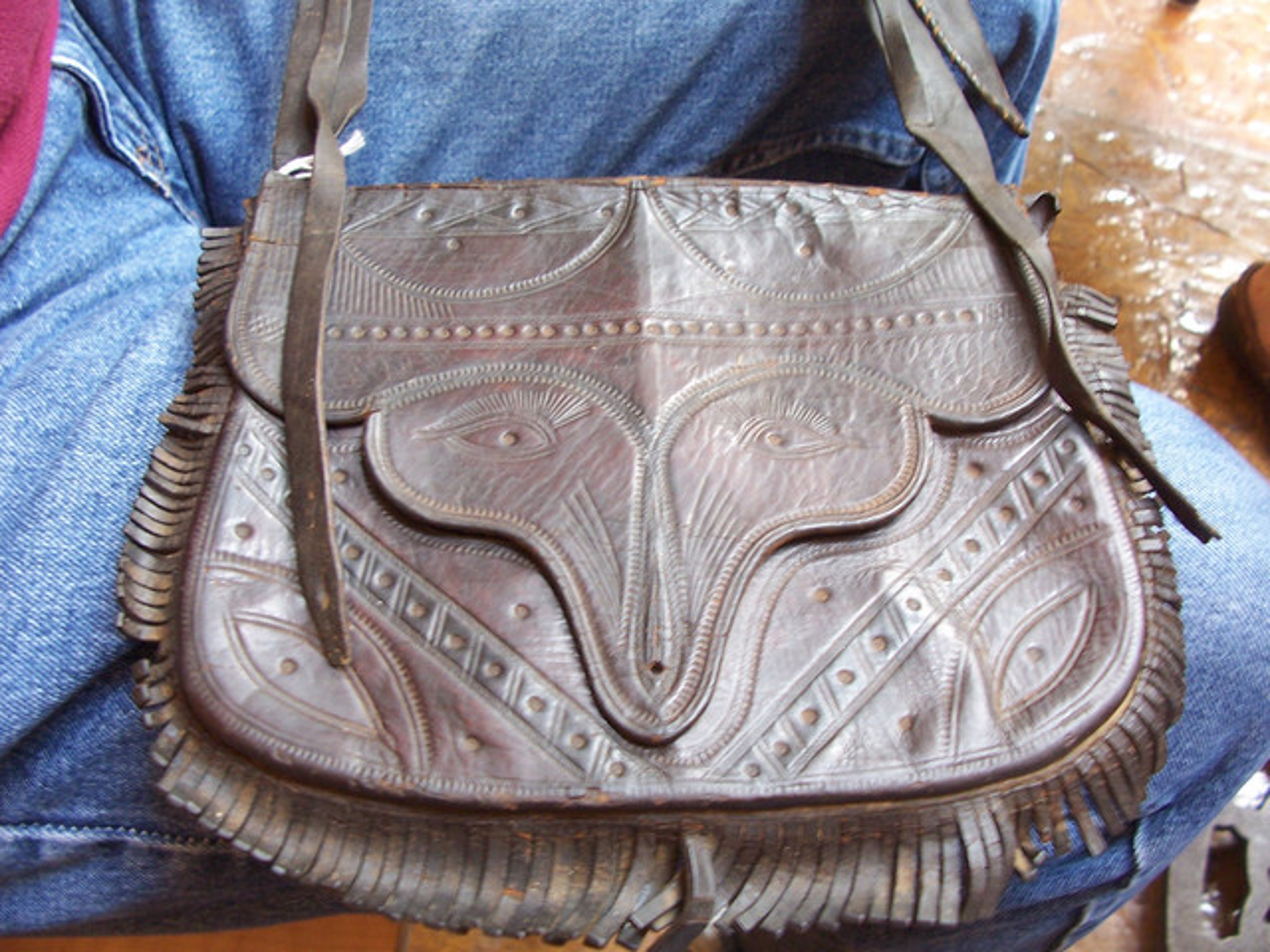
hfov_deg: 52.6
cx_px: 635
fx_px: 1284
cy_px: 476
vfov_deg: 40.7
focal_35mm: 35
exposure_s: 1/10
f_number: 2.8
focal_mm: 6
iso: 140
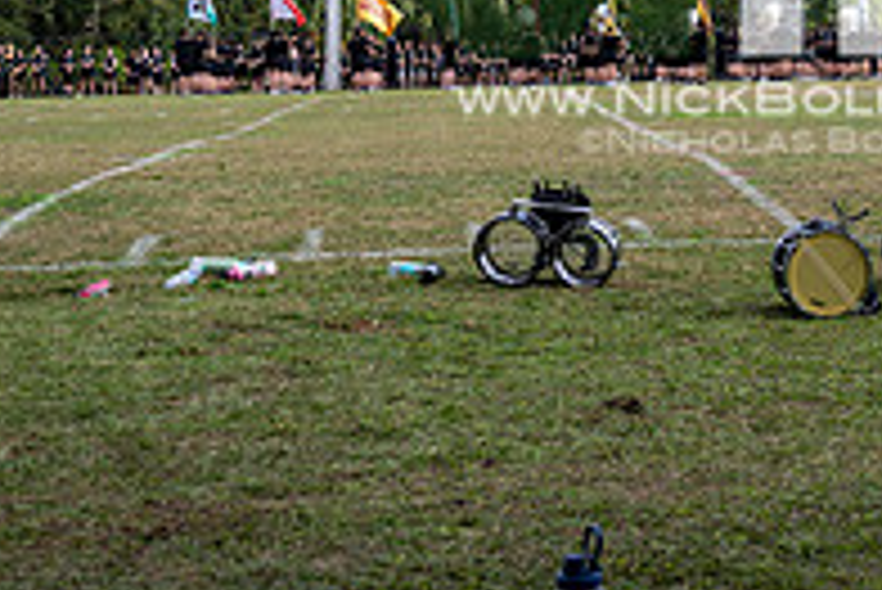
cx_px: 765
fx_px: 1741
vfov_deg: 18.5
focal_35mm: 71
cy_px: -61
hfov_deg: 27.6
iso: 160
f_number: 2.8
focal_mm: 24
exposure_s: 1/1250
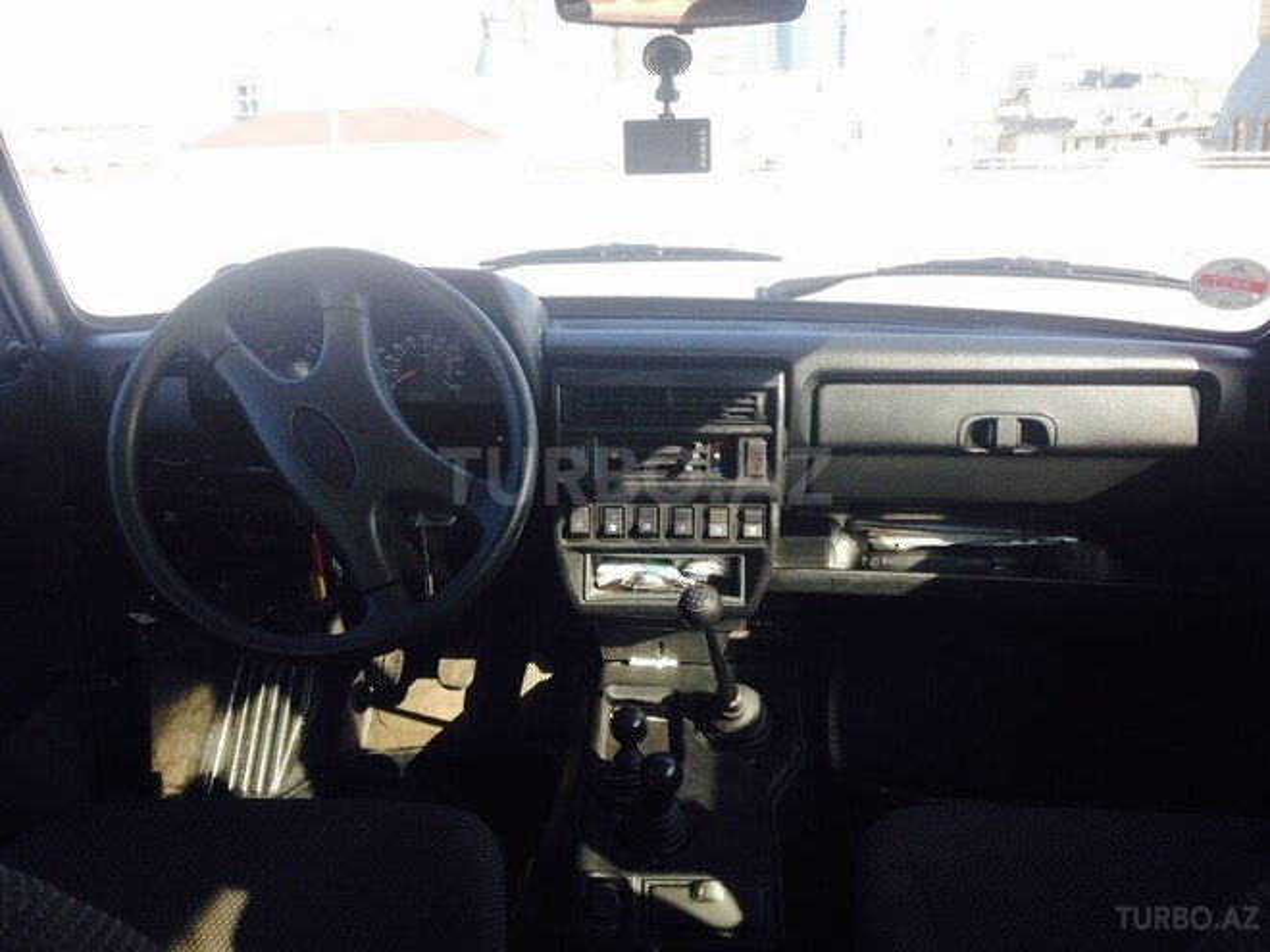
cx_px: 635
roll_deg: +3.0
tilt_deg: -15.5
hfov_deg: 55.4
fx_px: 1211
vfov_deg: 42.9
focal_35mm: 33
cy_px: 476
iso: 50
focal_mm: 4.12
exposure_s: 1/262
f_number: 2.4
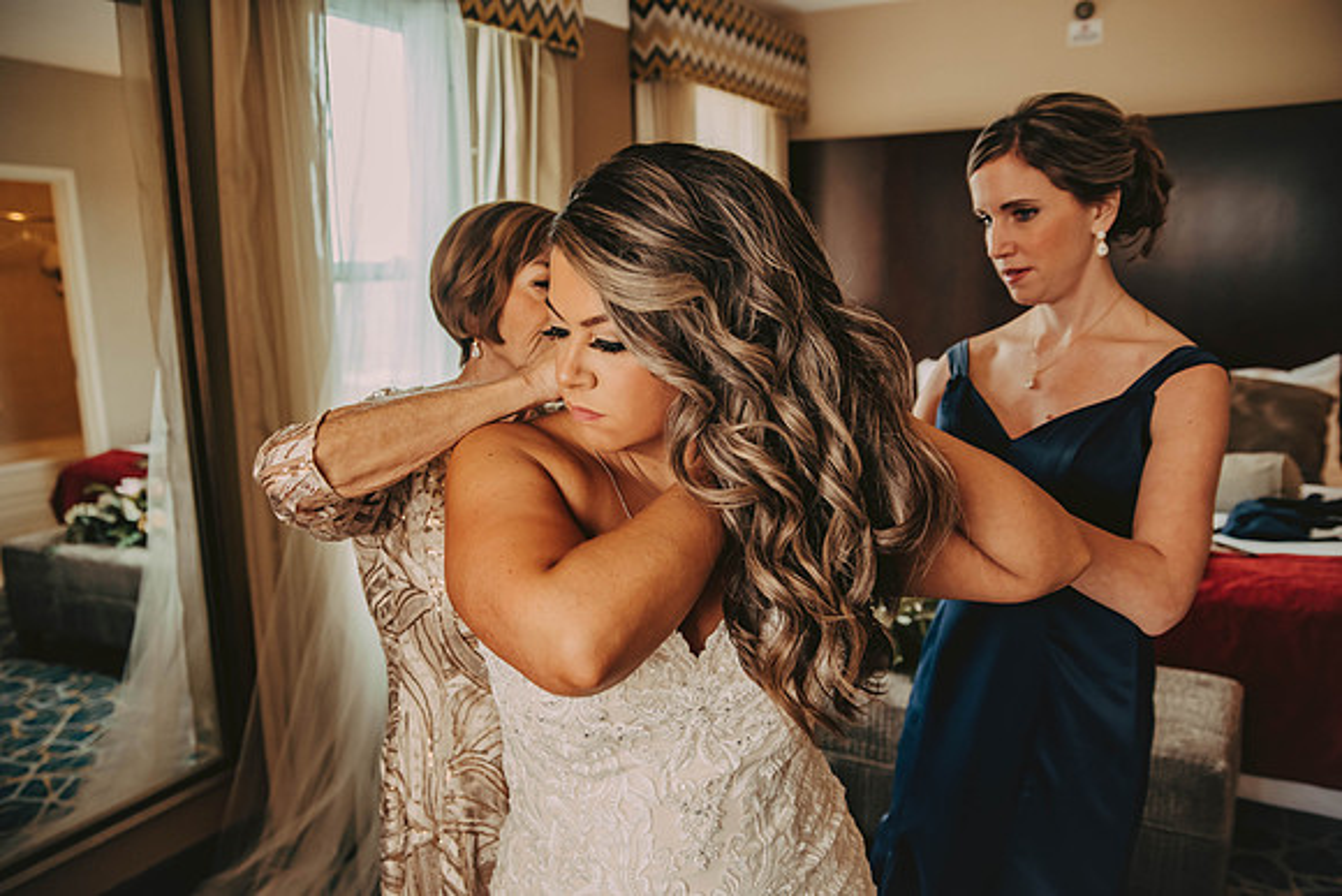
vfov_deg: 46.4
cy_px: 448
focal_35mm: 28
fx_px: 1044
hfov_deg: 65.5
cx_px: 671
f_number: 3.5
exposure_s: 1/100
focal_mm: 28
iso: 800
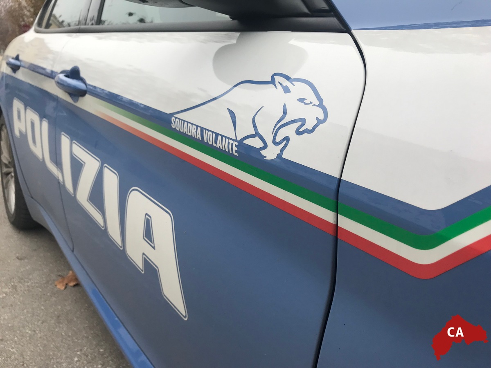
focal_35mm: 28
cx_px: 246
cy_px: 184
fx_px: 397
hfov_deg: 63.4
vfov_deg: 49.7
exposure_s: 1/491
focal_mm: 3.99
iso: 20
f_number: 1.8
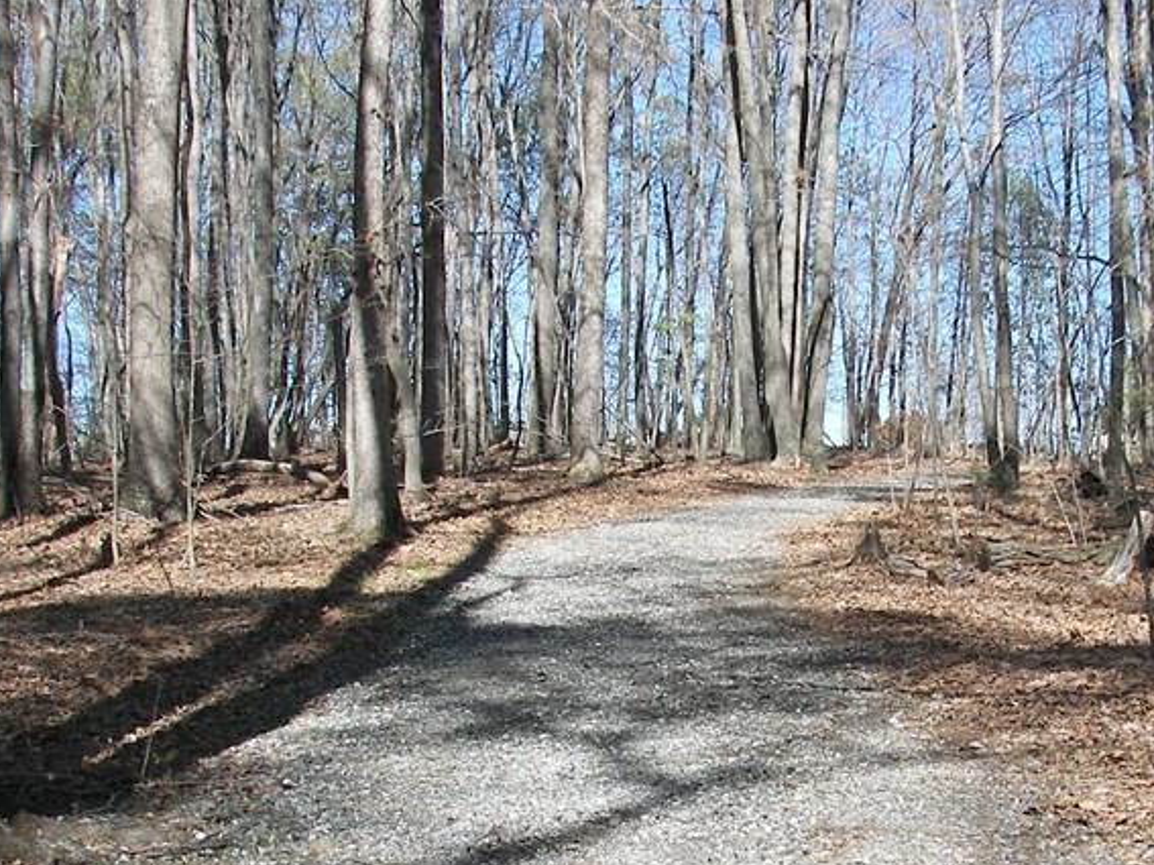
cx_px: 733
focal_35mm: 65
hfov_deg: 29.7
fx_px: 2166
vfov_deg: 22.1
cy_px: 747
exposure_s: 1/400
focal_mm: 6
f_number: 2.8
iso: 50
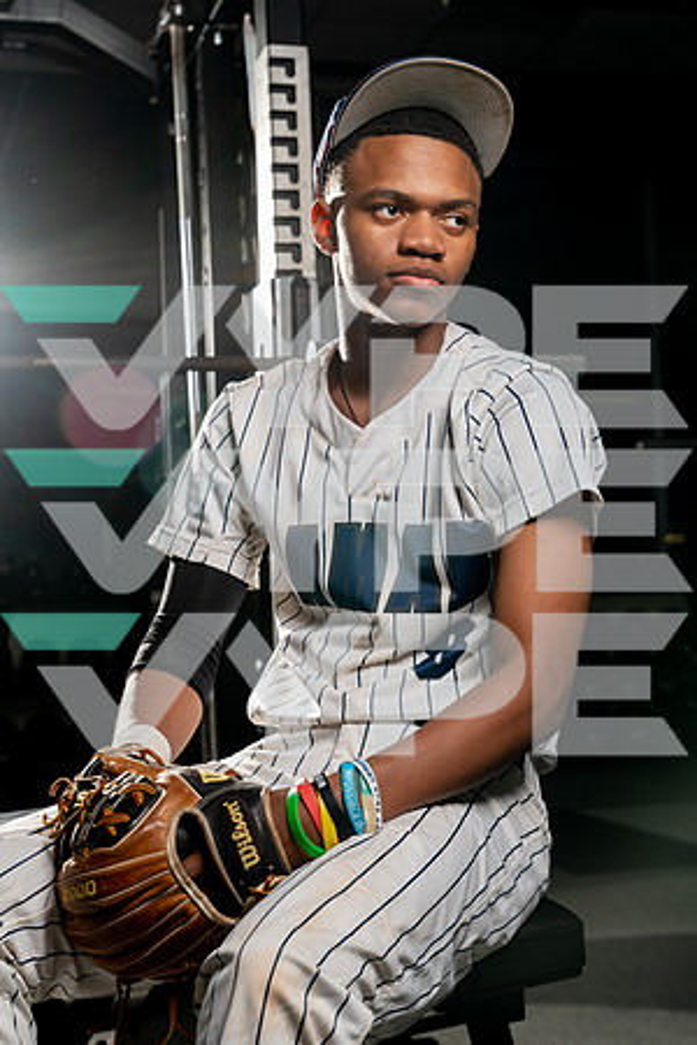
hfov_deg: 24.2
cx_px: 348
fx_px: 1626
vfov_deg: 35.6
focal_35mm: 56
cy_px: 522
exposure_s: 1/200
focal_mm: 56
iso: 160
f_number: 5.6
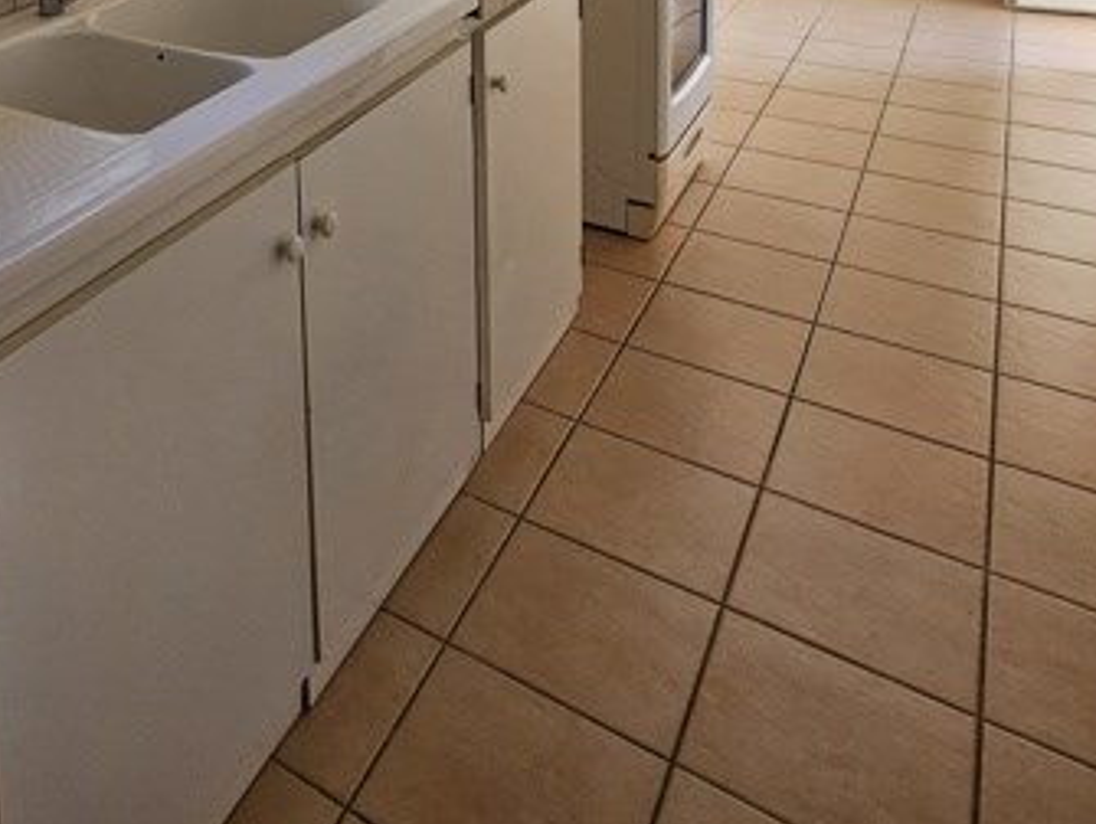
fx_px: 983
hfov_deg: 52.1
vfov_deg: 36.6
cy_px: -131
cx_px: 131
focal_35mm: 31
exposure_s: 1/77.4
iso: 125
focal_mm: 2.2
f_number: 2.2
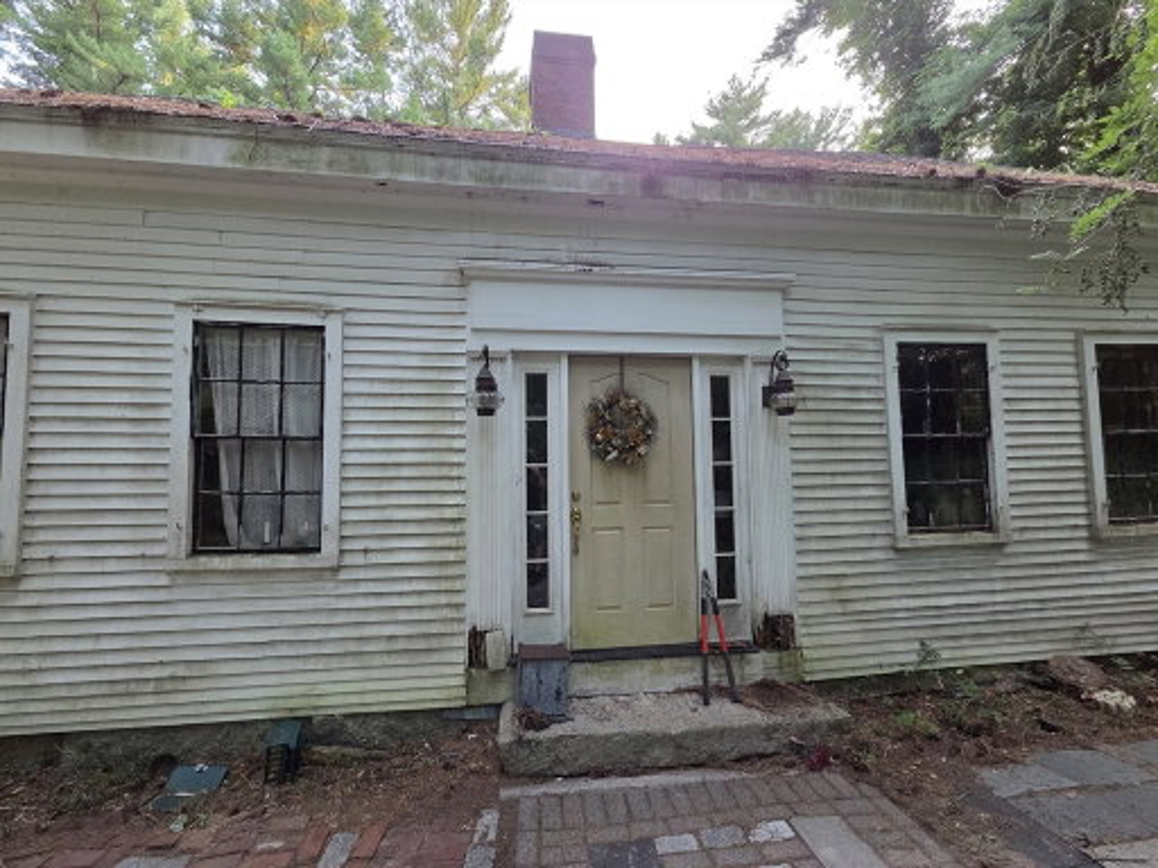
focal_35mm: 13
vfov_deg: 89.9
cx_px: 579
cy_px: 434
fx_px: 435
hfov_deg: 106.2
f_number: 2.2
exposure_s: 1/240
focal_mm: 2.2
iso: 500
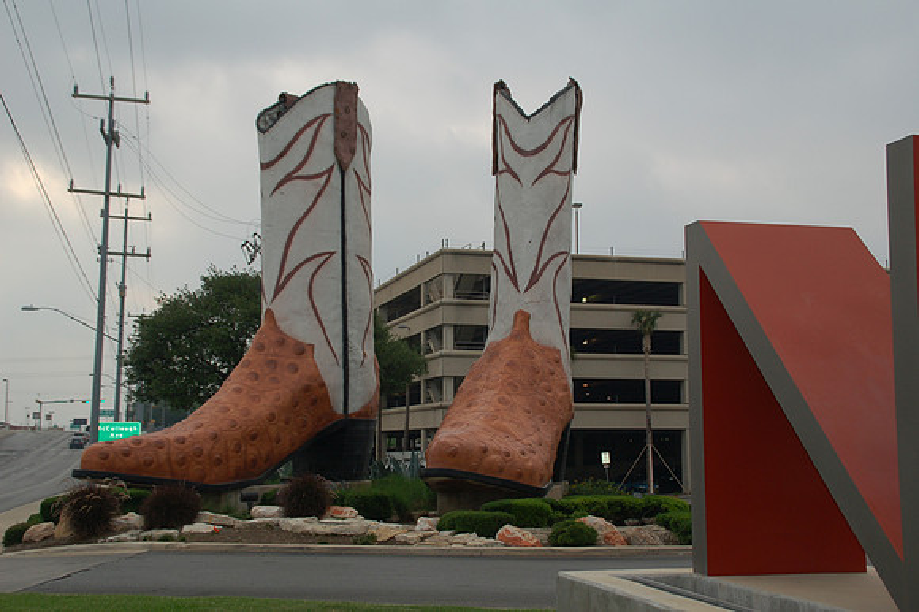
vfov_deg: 28.0
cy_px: 306
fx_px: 1225
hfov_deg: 41.1
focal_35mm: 48
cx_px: 460
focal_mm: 32
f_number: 5.6
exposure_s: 1/500
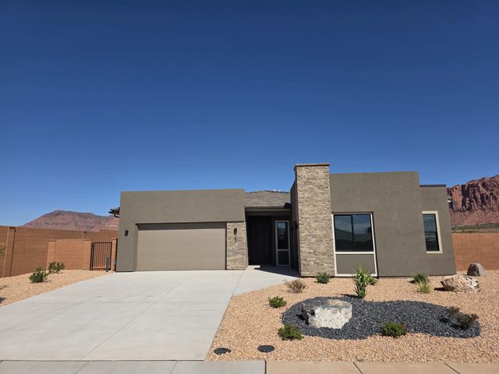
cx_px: 250
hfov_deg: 73.9
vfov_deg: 58.9
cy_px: 187
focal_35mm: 23
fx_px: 332
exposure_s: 1/7944
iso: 64
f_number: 1.7
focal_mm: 6.3
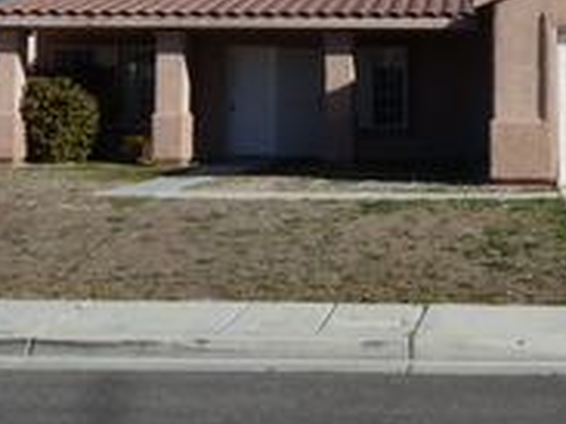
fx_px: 1144
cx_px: 498
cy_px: 43
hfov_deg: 26.9
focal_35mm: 70
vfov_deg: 20.6
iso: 80
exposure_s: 1/400
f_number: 5.6
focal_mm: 6.1
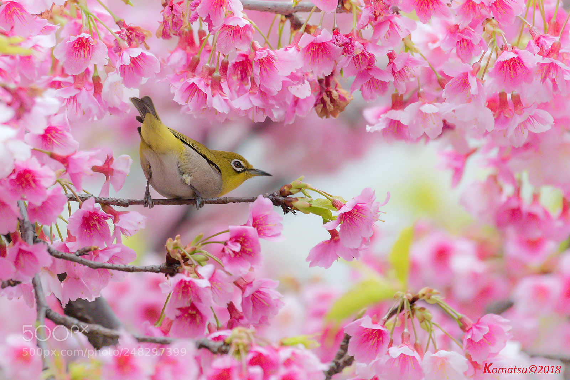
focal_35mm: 500
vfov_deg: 2.7
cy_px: 190
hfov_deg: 4.1
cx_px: 285
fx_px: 7915
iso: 640
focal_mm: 500
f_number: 6.3
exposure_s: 1/250
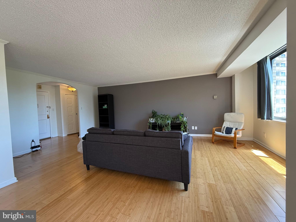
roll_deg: +1.5
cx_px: 148
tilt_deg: -1.6
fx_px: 120
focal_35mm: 14
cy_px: 111
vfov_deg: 85.7
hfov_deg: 102.1
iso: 200
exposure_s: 1/60
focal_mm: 2.22
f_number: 2.2
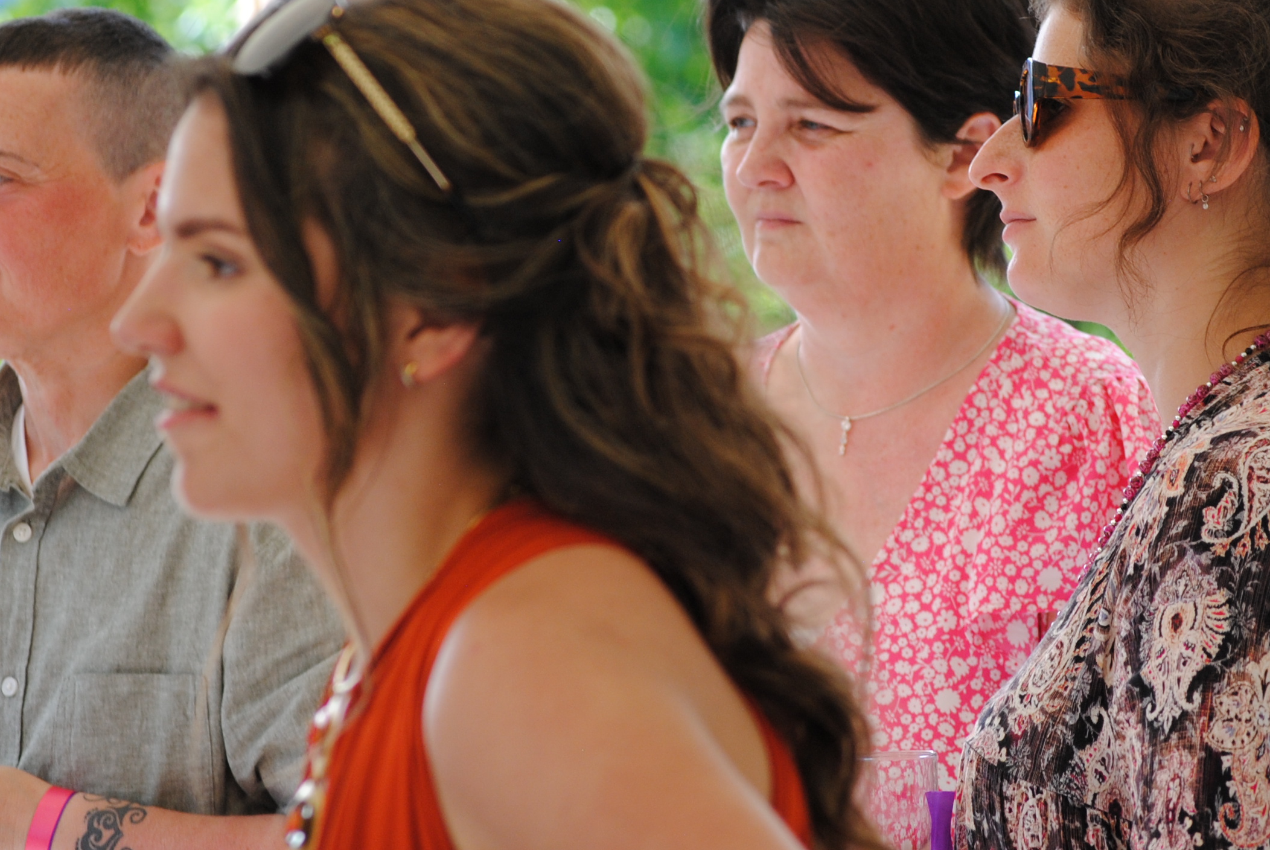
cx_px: 743
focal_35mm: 254
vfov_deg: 5.4
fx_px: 8970
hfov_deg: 8.1
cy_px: 334
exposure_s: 1/200
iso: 200
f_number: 4.5
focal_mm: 92
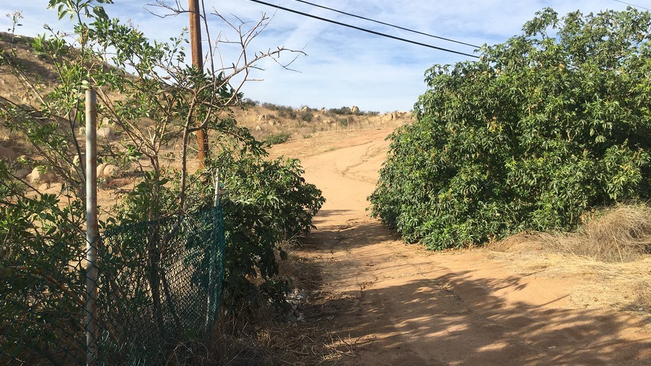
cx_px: 322
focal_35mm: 32
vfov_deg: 36.6
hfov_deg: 61.0
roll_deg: +0.8
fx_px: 552
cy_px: 206
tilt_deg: -2.4
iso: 25
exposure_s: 1/1399
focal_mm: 4.15
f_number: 2.2
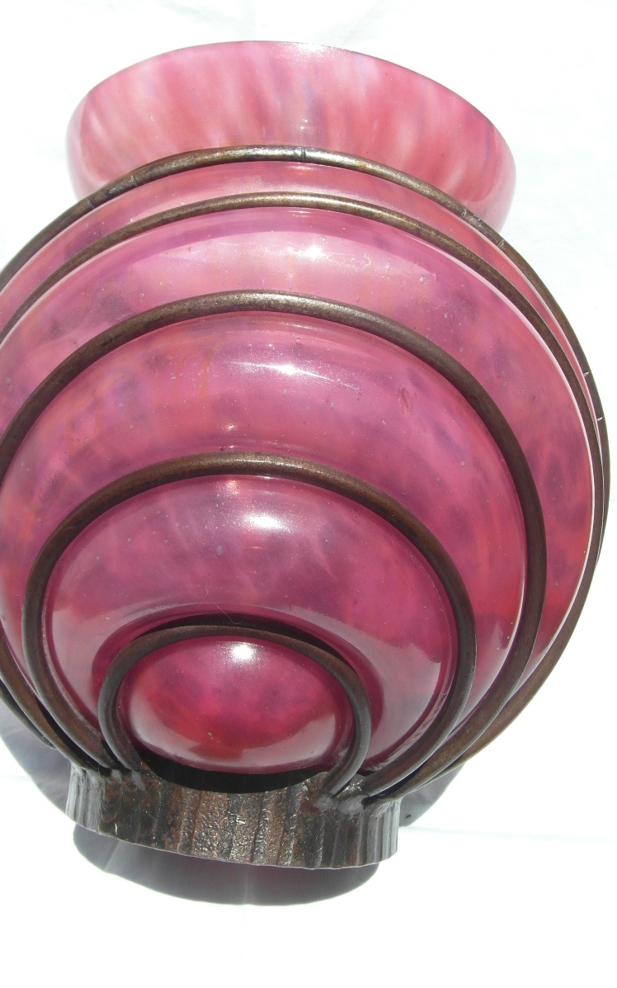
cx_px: 268
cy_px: 494
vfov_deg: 56.7
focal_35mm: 34
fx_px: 915
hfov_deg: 37.2
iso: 80
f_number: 5.6
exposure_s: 1/350
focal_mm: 5.3
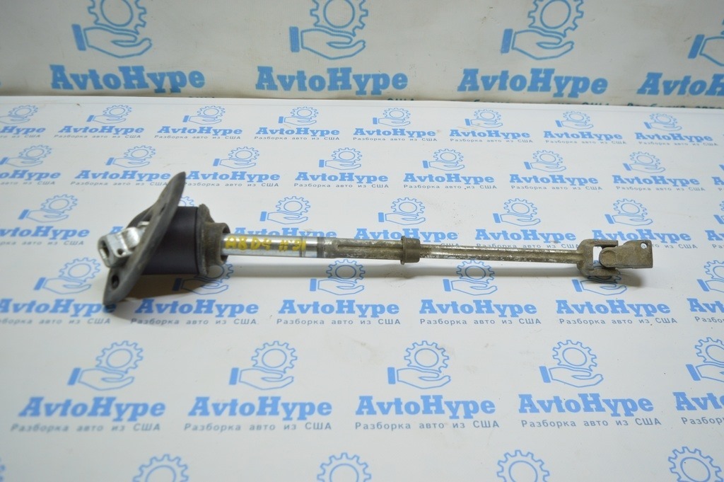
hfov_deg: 62.0
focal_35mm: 30
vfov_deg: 43.5
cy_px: 241
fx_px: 603
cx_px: 362
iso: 400
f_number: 3.5
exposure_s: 1/80
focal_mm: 20
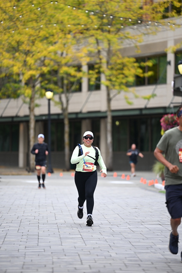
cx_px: 91
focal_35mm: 185
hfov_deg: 7.4
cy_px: 136
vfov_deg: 11.1
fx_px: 1402
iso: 640
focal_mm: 185
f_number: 2.8
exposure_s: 1/2500
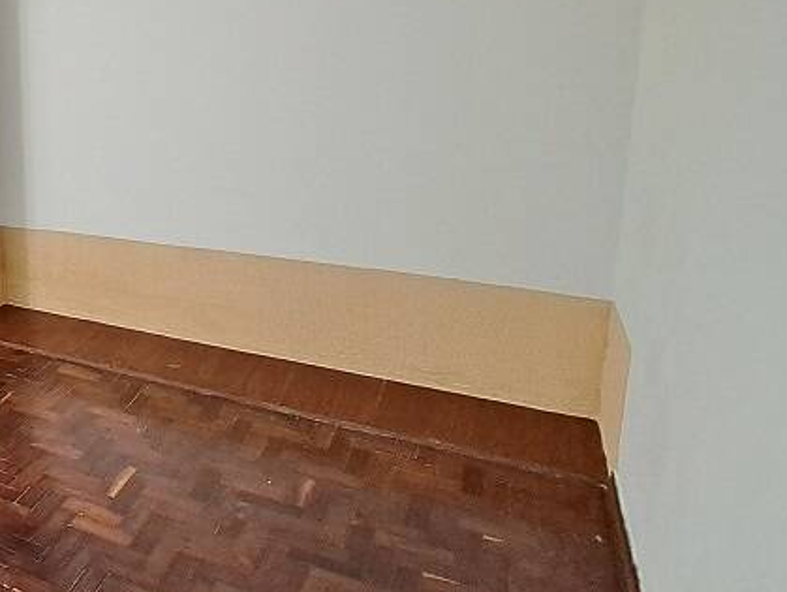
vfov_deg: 44.4
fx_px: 705
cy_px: 171
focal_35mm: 31
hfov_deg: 45.0
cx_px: -68
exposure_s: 1/40
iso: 125
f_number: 2.2
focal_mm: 1.74
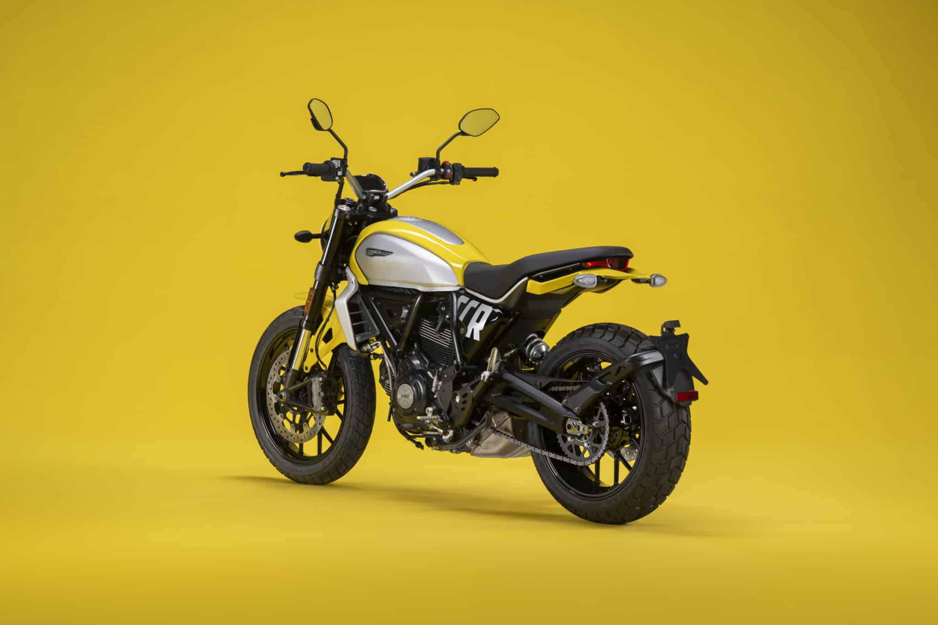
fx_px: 2735
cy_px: 312
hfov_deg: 19.5
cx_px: 469
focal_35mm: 105
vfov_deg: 13.0
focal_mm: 105
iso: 100
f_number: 11
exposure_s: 1/160
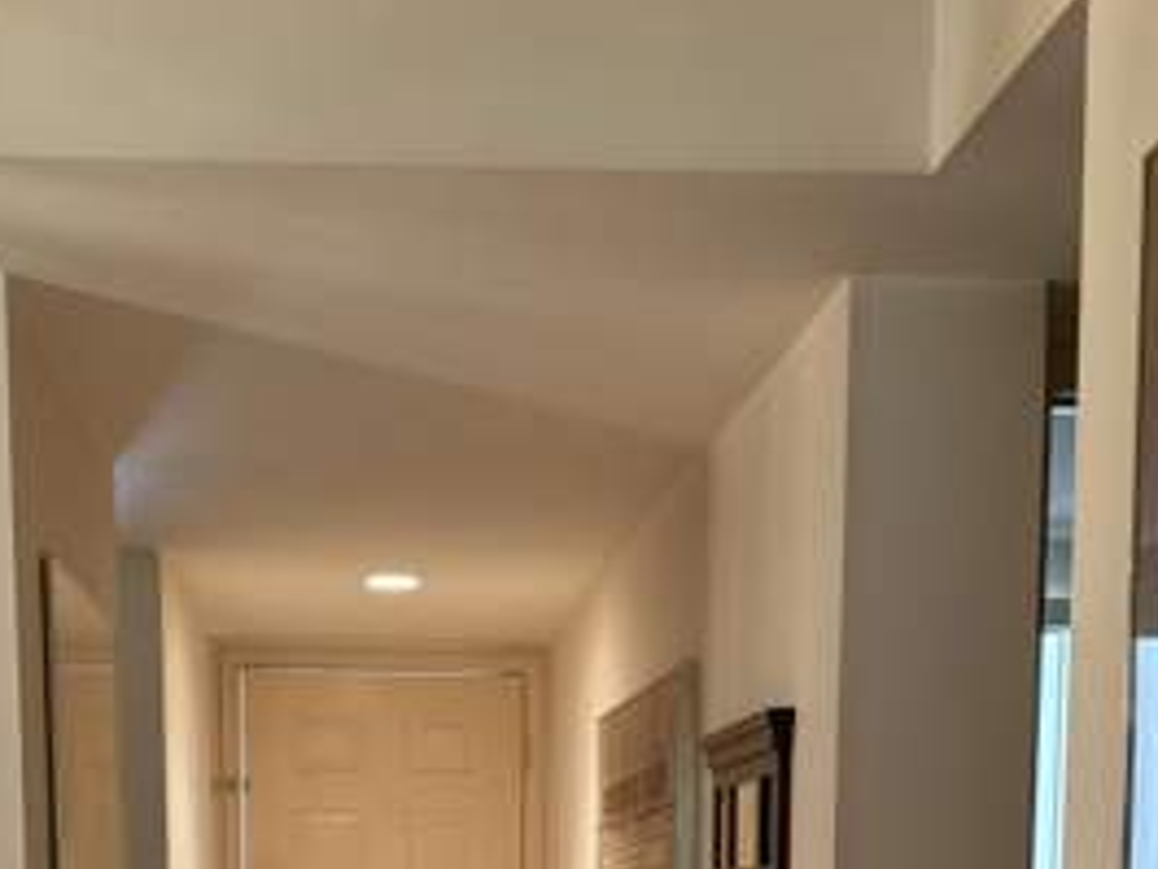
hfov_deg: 33.1
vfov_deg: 22.9
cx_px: 463
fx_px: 1941
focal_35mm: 58
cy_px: 1083
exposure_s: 1/120
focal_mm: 6.76
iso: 400
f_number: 1.78
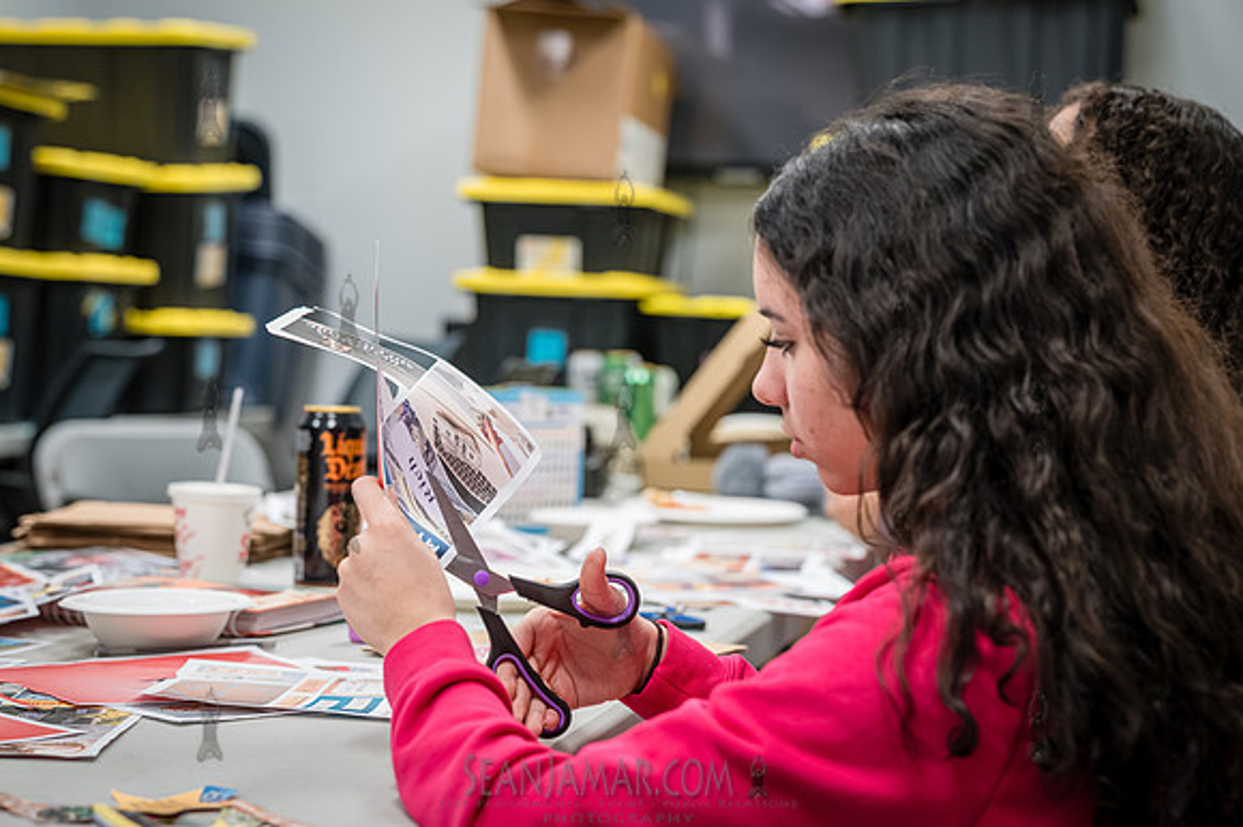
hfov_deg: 30.5
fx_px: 2277
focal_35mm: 66
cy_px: 414
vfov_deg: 20.6
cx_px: 622
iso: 4000
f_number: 4
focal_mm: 66
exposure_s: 1/250
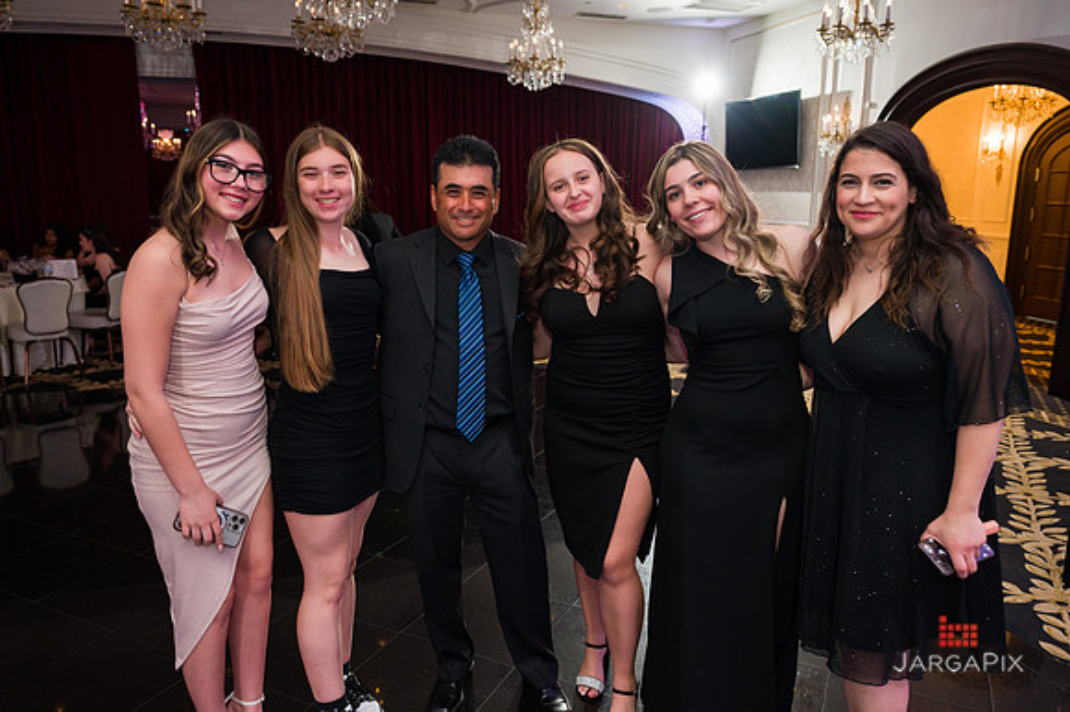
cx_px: 513
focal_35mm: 26
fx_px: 785
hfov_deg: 68.5
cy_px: 342
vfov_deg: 48.8
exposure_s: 1/200
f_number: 3.2
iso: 1600
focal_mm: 24
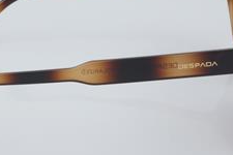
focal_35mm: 120
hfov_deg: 17.1
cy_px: 40
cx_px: 85
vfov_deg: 11.4
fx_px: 776
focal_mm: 45
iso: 100
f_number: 32
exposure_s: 1/3
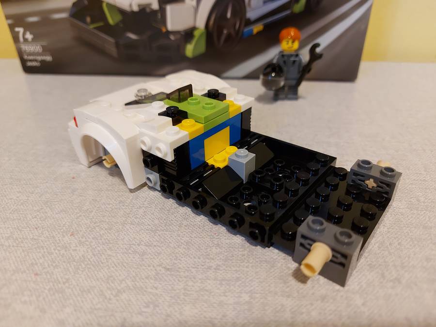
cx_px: 218
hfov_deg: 71.6
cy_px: 164
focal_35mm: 24
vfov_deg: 56.8
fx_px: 302
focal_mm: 5.23
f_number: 1.8
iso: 250
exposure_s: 1/25
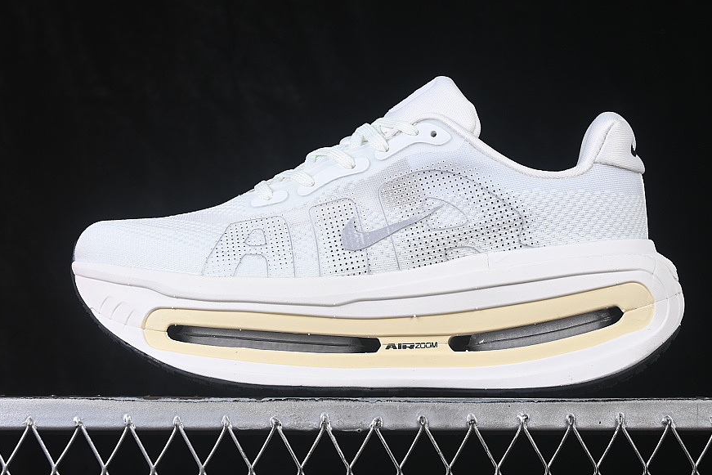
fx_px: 1840
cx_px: 381
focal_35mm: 93
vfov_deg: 14.7
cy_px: 214
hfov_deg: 21.9
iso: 160
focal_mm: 50
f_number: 8
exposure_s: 1/80
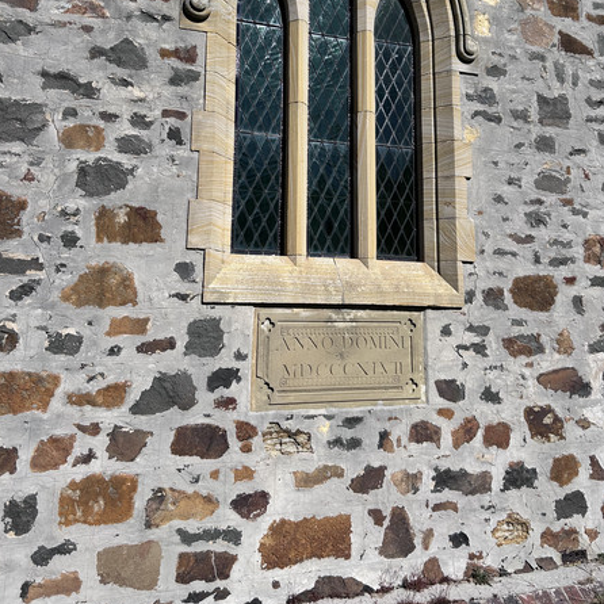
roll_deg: +0.2
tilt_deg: +11.6
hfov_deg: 49.7
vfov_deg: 48.6
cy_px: 187
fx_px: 651
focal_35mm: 33
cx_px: 321
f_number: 1.5
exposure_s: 1/6211
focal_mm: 5.7
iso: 50
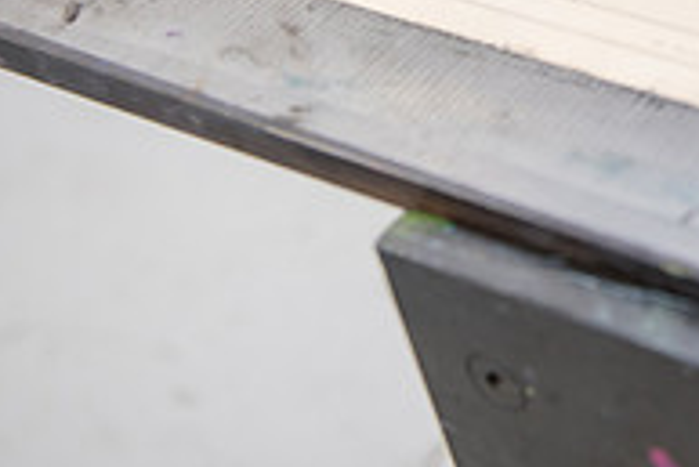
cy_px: -190
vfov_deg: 12.5
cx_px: 811
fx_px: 2040
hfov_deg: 18.5
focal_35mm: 105
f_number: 3.2
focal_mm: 35
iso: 800
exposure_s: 1/200
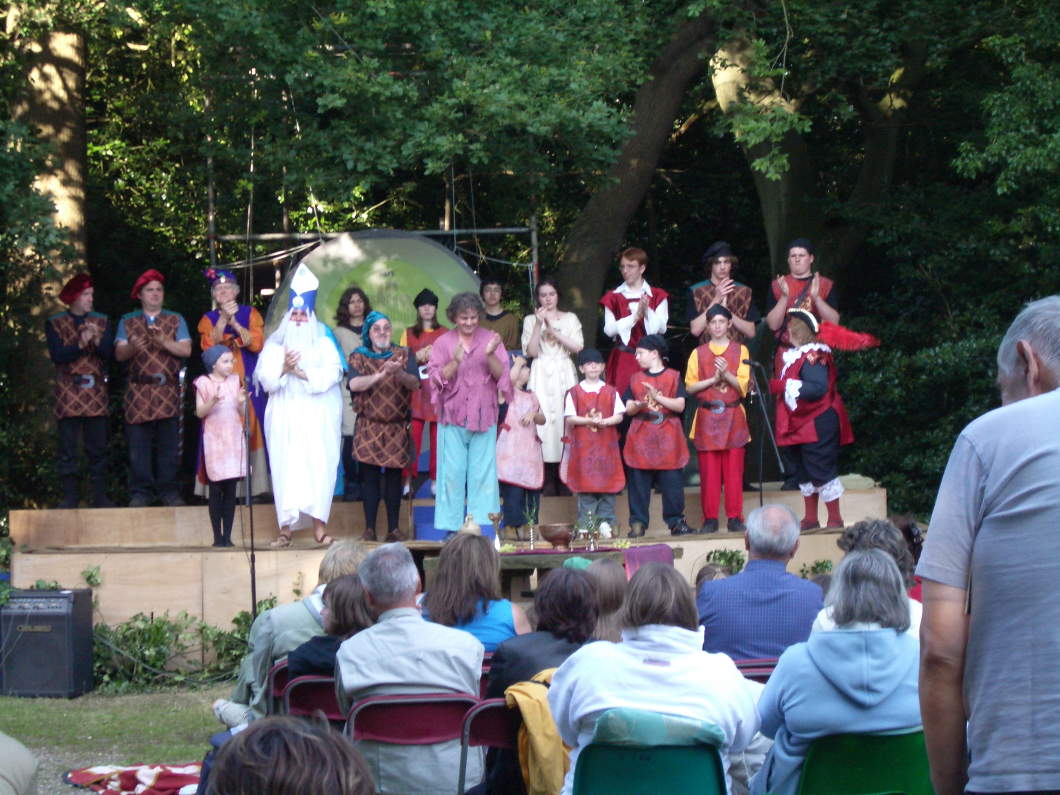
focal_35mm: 88
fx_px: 2695
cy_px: 398
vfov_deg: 16.8
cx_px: 530
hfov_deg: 22.3
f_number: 4.4
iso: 200
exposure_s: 1/80
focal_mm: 14.6
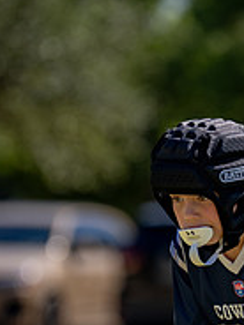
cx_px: 217
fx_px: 6466
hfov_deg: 2.2
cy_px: 269
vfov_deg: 2.9
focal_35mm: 688
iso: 160
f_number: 2.8
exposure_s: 1/2500
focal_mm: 176
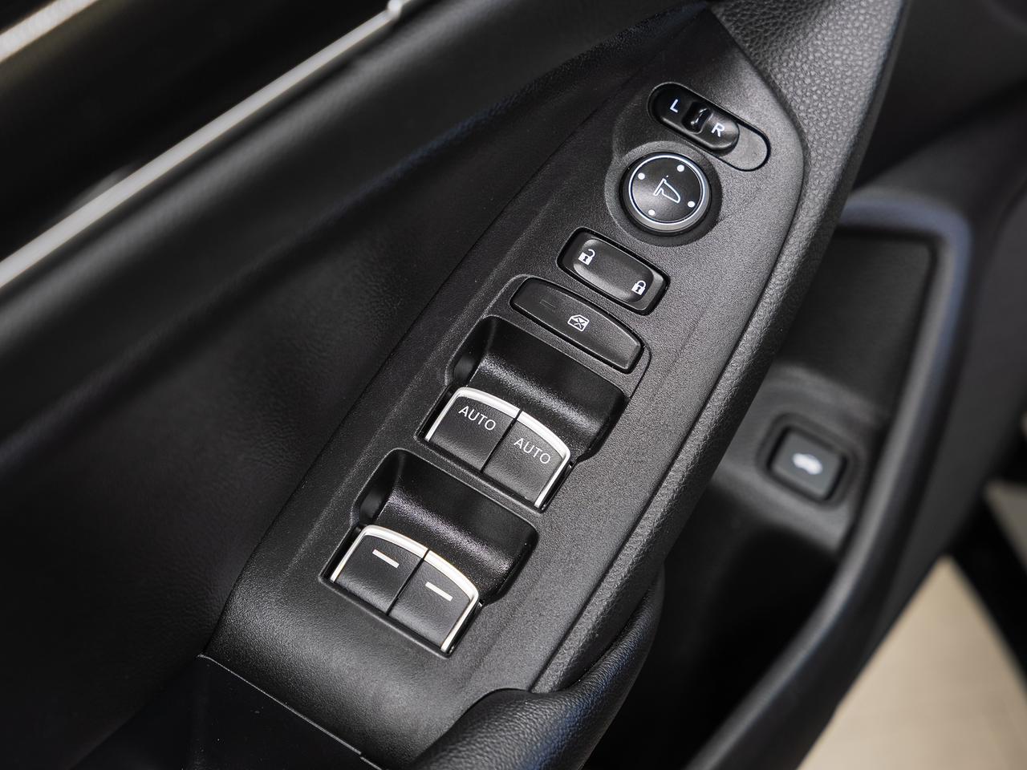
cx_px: 531
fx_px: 2487
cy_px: 410
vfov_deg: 17.6
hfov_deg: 23.3
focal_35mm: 84
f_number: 5.6
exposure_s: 1/1.25
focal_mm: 70
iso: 100
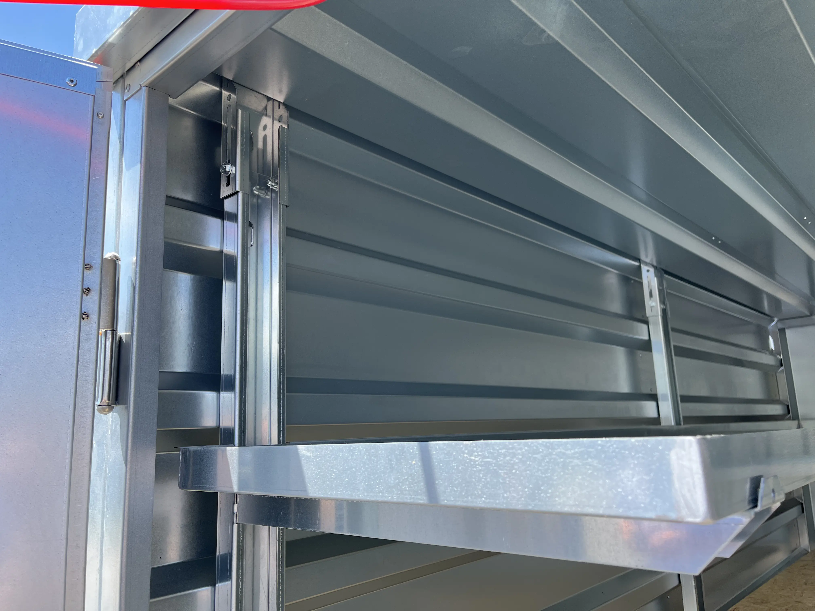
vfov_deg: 53.1
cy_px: 306
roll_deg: +1.5
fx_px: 612
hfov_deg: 67.3
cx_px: 408
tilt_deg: +9.9
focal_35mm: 26
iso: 50
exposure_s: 1/676
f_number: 1.6
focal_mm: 5.1
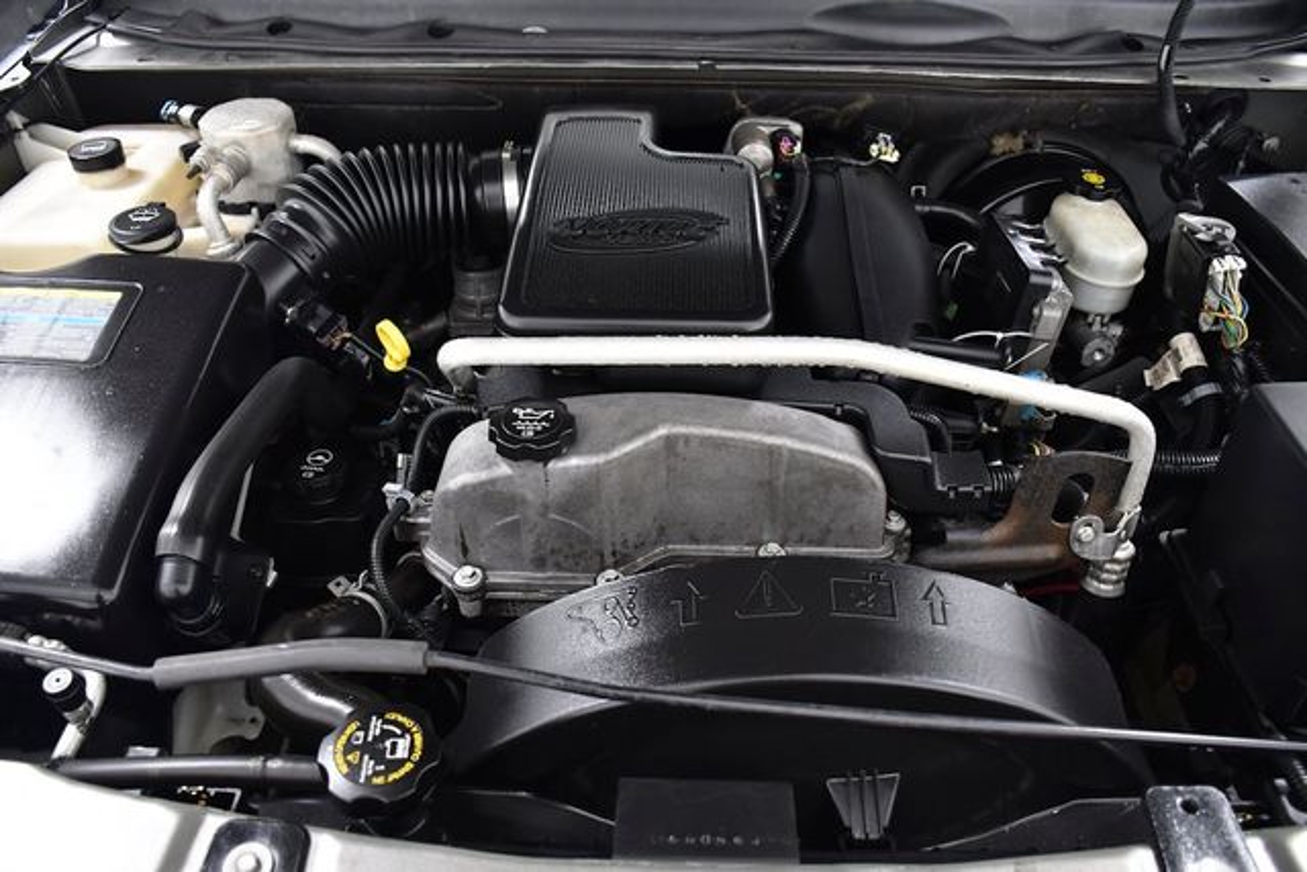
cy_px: 436
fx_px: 980
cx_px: 654
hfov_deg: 67.4
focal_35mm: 27
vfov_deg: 48.0
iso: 1250
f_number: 4
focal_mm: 18
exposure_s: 1/80
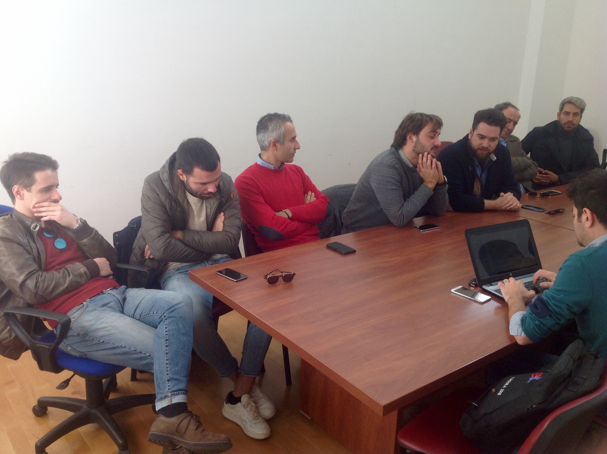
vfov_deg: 40.6
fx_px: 613
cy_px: 227
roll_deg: -1.7
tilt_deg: -18.1
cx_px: 304
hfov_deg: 52.7
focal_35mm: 35
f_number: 2.4
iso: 64
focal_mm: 4.28
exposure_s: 1/120
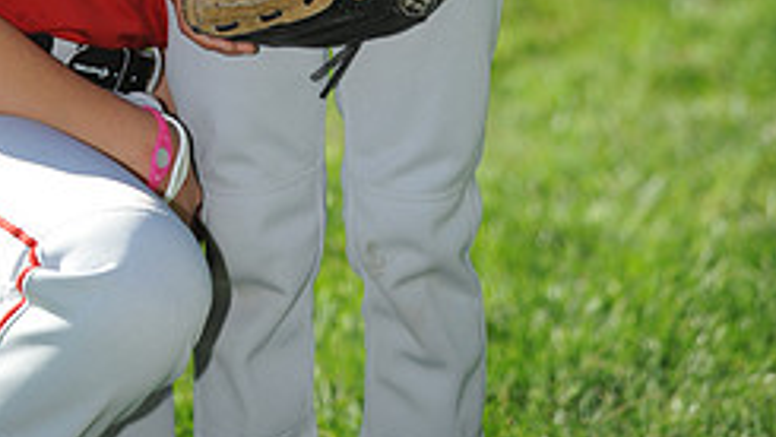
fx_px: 6134
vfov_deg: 4.0
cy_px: -405
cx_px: 171
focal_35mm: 298
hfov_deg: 7.2
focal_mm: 120
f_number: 4
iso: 200
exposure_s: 1/1000
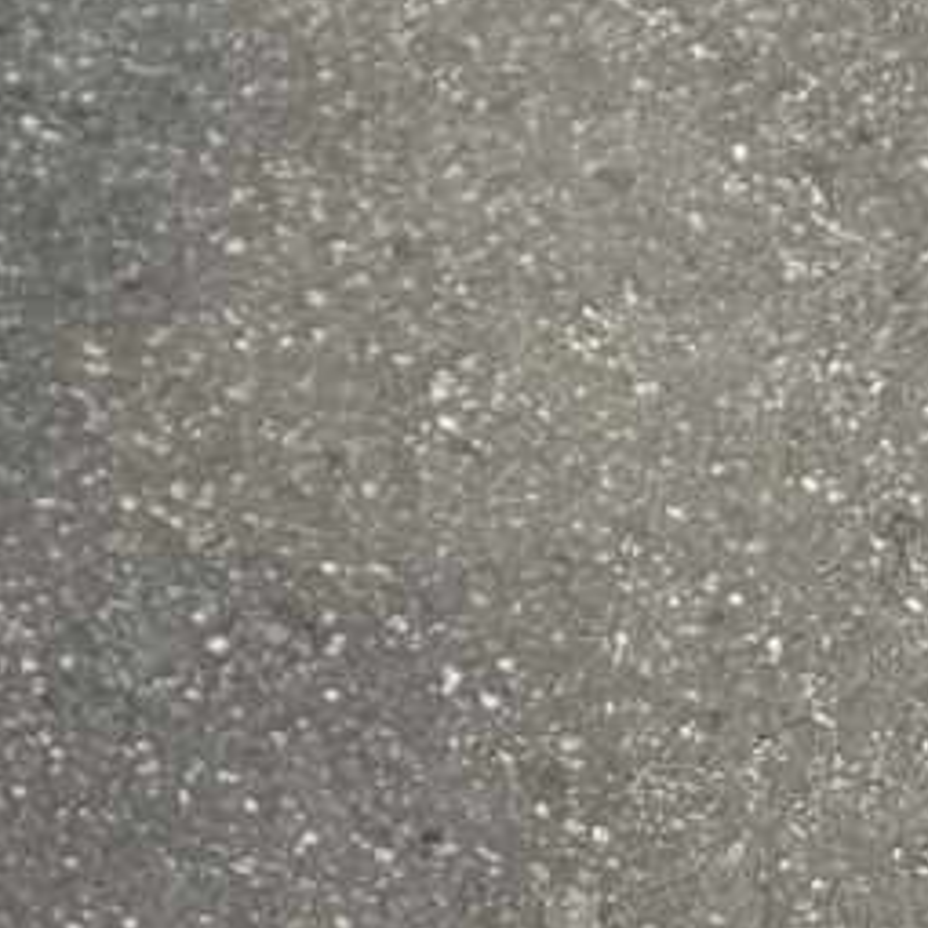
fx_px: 3640
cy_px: -156
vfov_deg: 14.1
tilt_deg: -45.9
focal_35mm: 120
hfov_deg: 11.7
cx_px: -1343
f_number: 1.78
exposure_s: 1/1361
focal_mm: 6.76
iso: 80
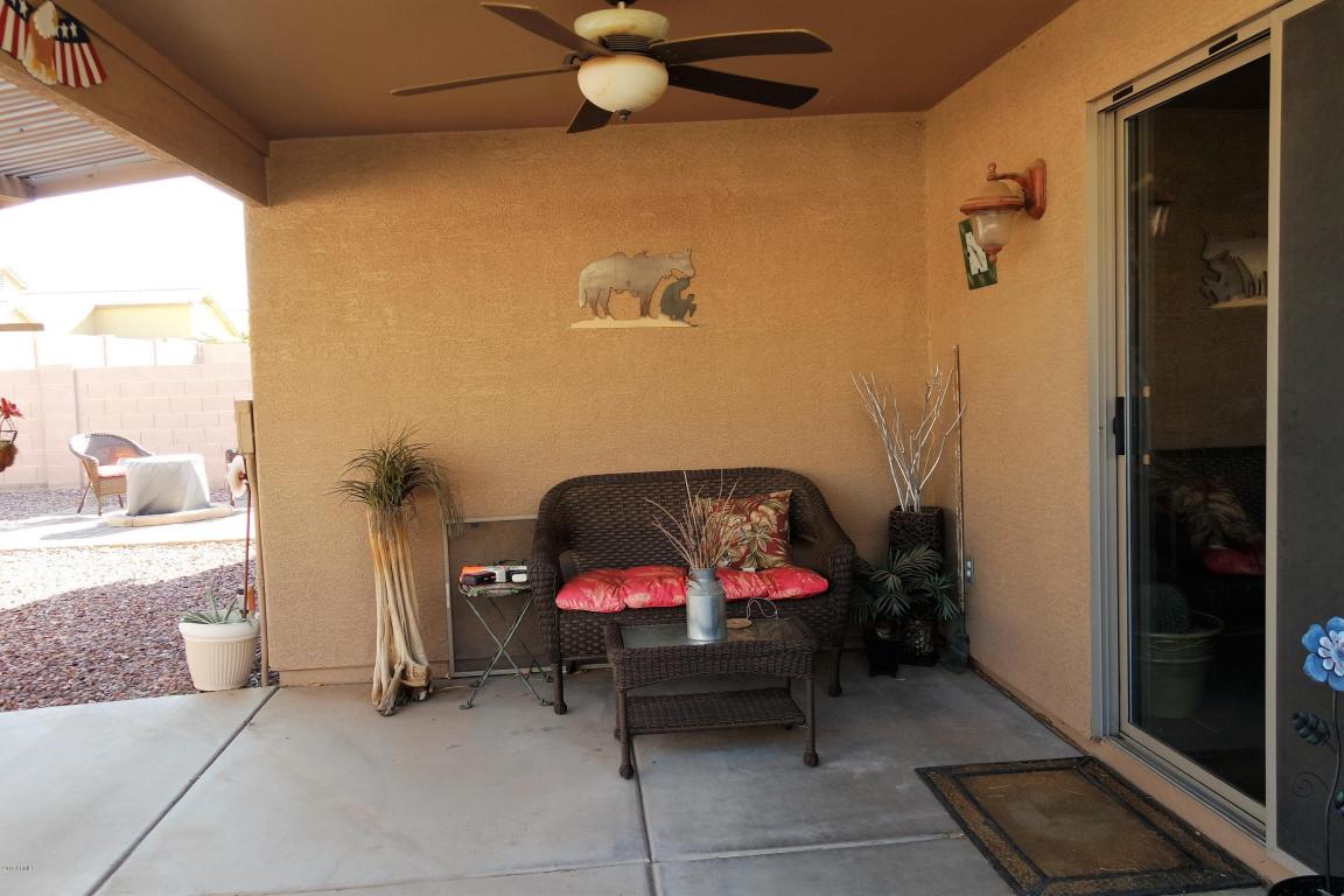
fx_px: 896
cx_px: 672
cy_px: 448
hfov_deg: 73.7
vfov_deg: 53.1
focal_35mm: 24
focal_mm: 9
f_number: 3.5
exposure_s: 1/60
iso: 160
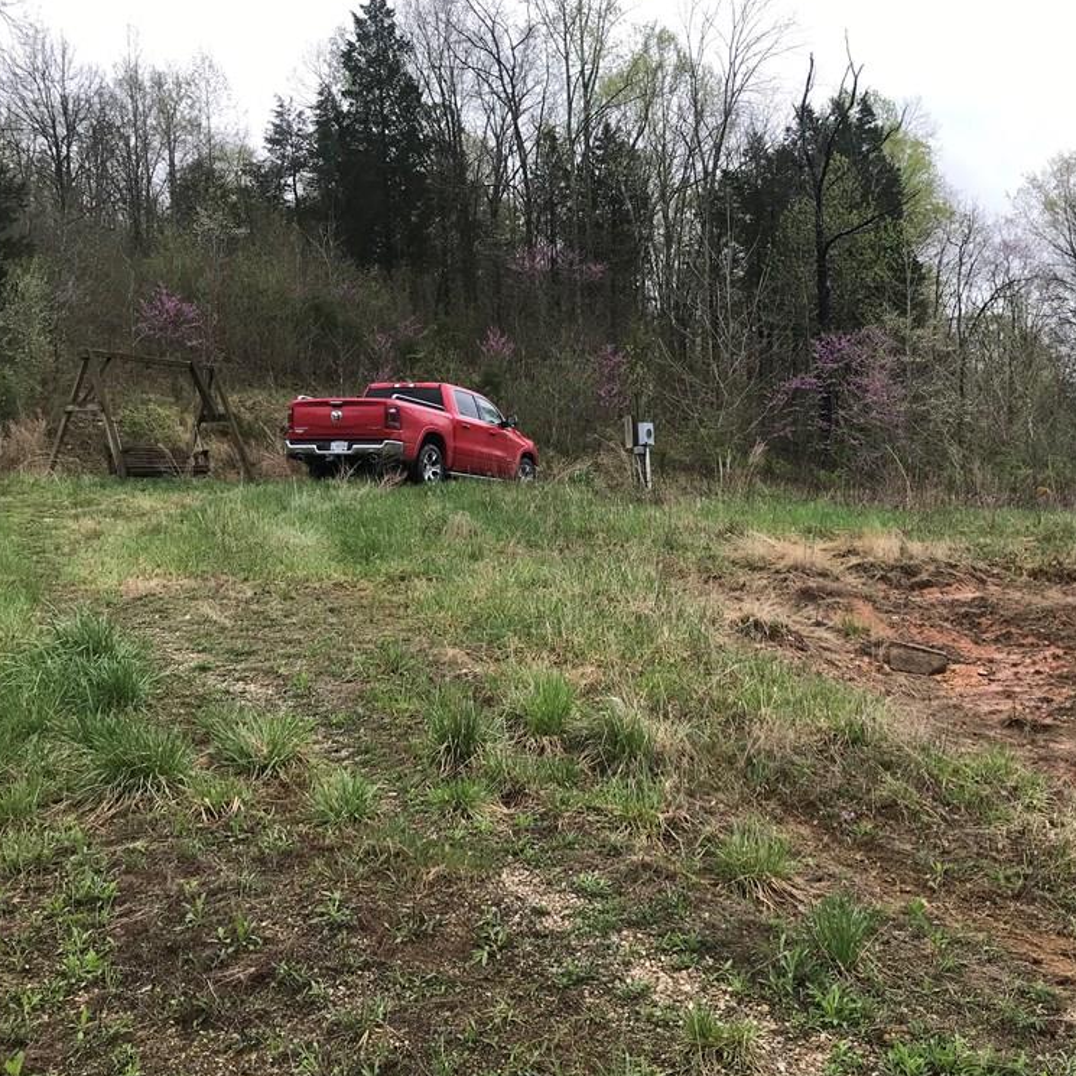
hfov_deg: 48.0
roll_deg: +3.5
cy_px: 534
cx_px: 677
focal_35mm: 34
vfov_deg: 48.5
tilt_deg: -0.5
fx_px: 1196
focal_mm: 3.99
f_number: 1.8
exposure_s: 1/967
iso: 20
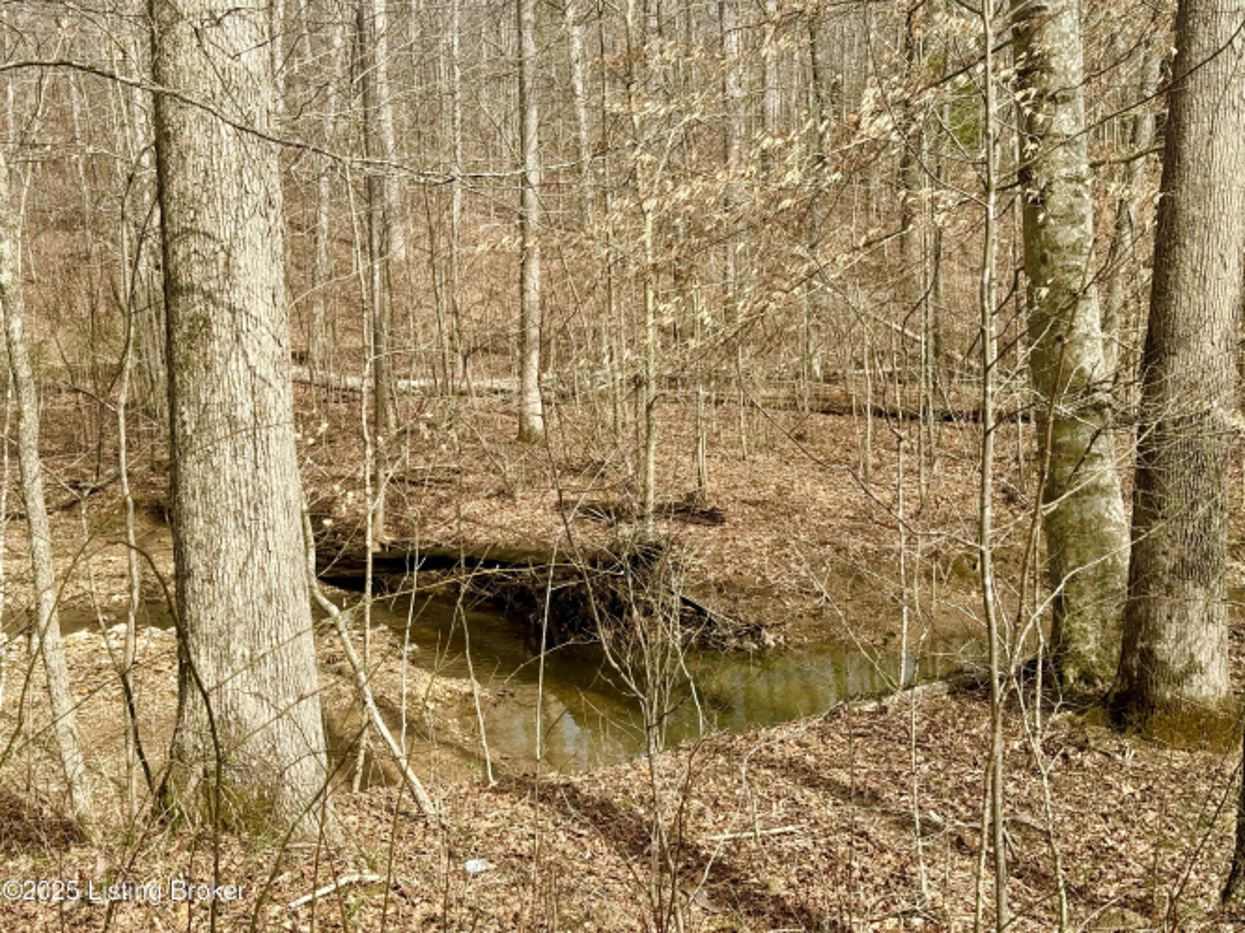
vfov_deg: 30.3
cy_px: 466
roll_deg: +2.5
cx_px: 622
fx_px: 1726
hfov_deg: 39.7
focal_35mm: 48
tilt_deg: -5.7
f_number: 1.78
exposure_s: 1/1883
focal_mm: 6.76
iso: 64
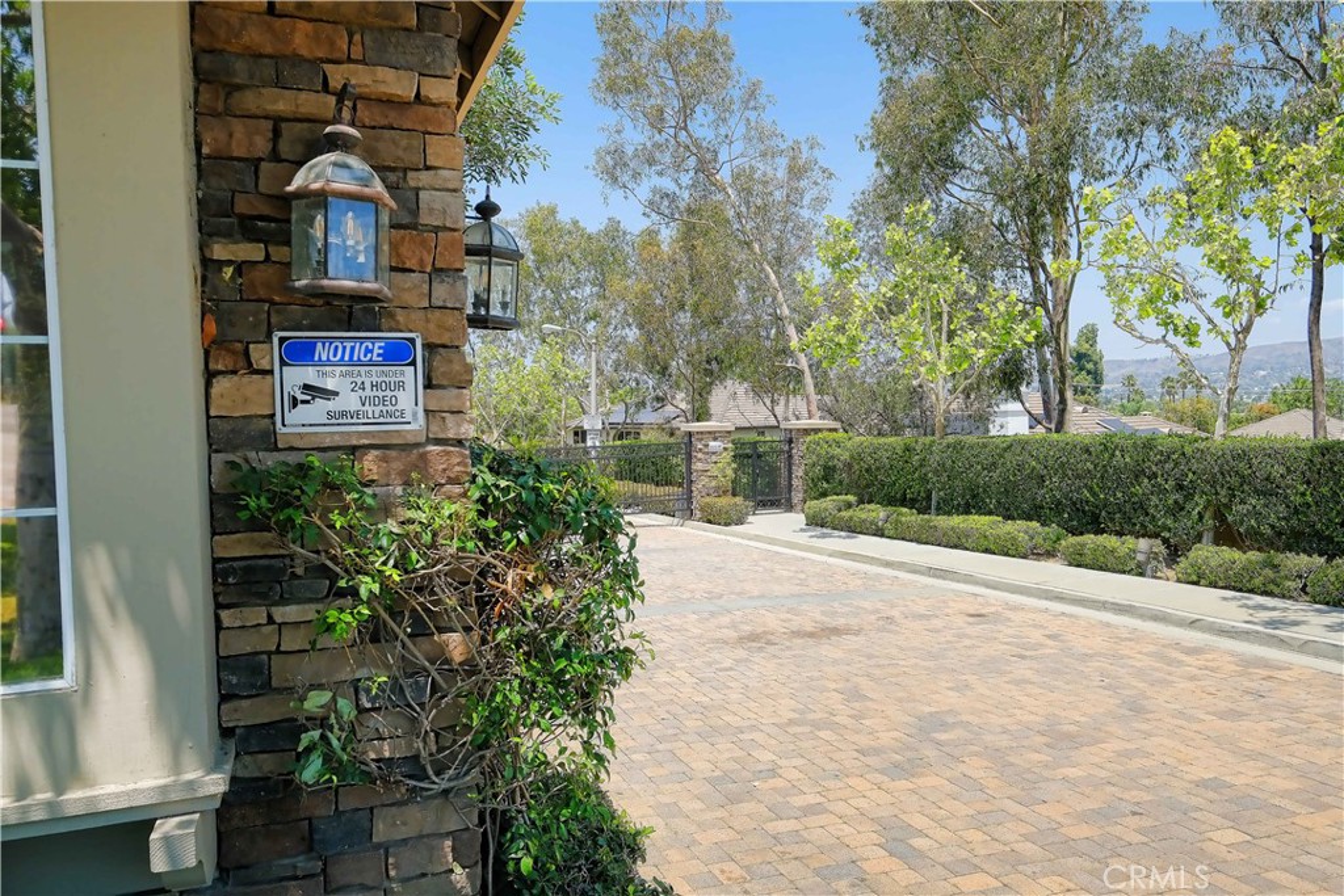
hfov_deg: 71.5
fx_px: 933
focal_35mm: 25
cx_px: 672
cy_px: 448
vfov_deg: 51.3
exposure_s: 1/900
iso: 400
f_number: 5.6
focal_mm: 16.6
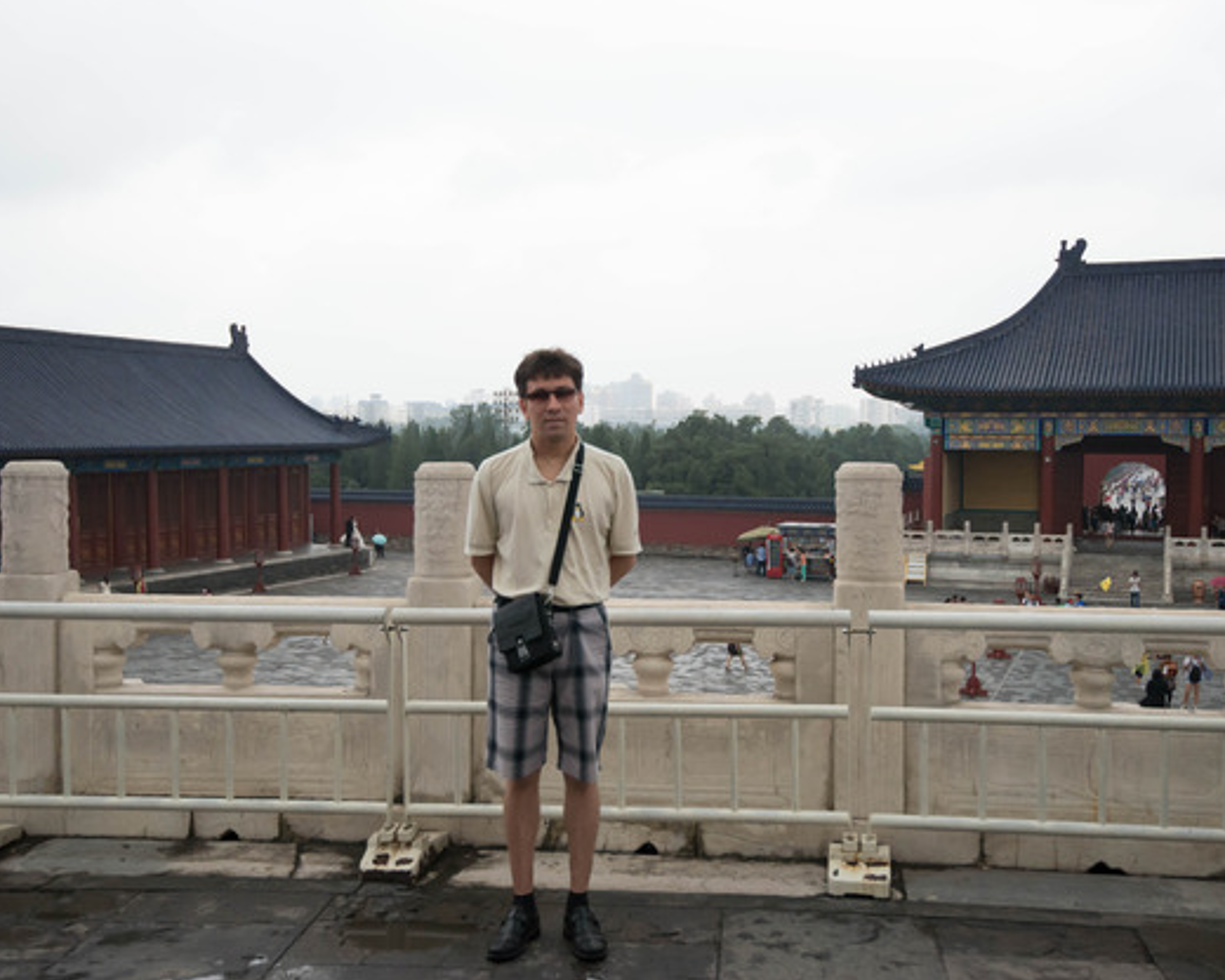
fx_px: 1341
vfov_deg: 40.1
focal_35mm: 37
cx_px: 631
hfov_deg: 49.1
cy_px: 489
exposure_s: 1/1500
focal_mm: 32
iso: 3200
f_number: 4.8
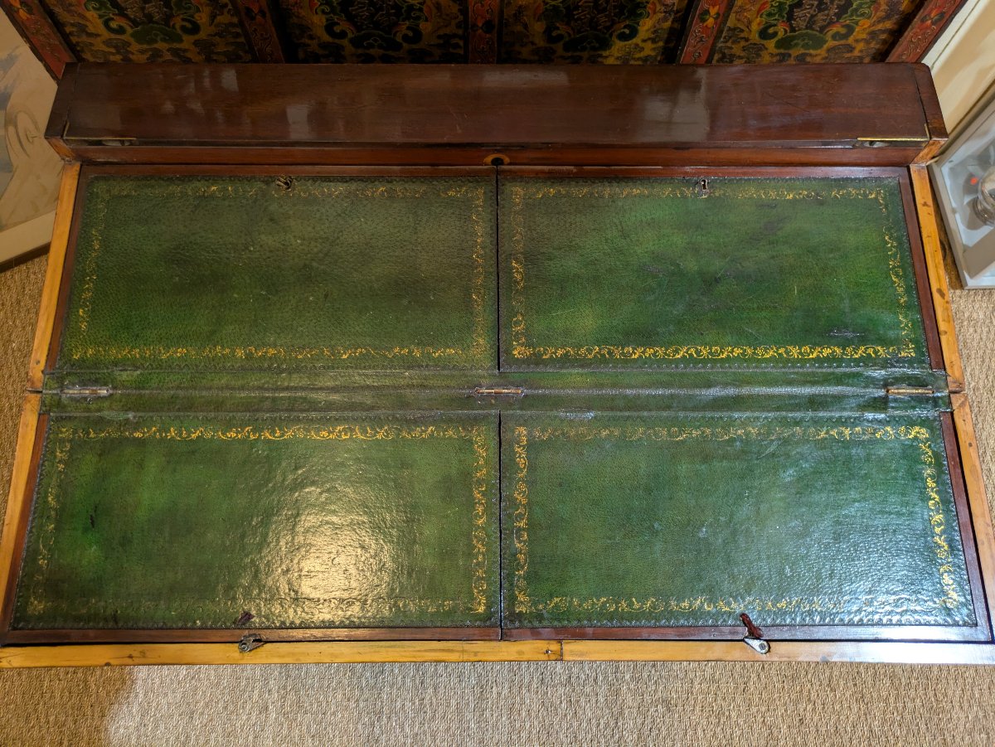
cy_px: 374
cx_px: 498
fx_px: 719
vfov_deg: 54.9
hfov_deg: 69.4
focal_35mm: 25
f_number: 1.89
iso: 221
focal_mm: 5.43
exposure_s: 1/33.3
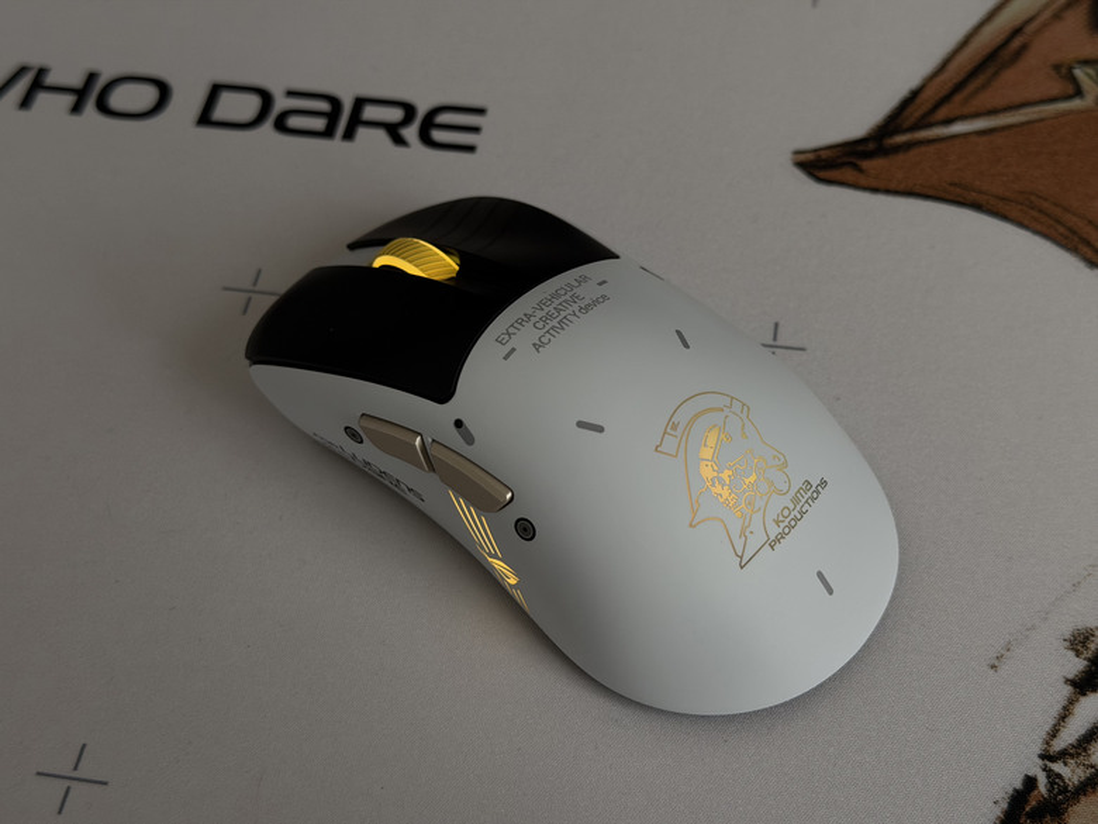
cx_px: 549
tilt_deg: -54.4
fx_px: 1523
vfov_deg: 30.3
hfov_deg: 39.7
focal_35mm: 48
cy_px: 412
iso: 80
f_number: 1.78
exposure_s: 1/82
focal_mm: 6.76
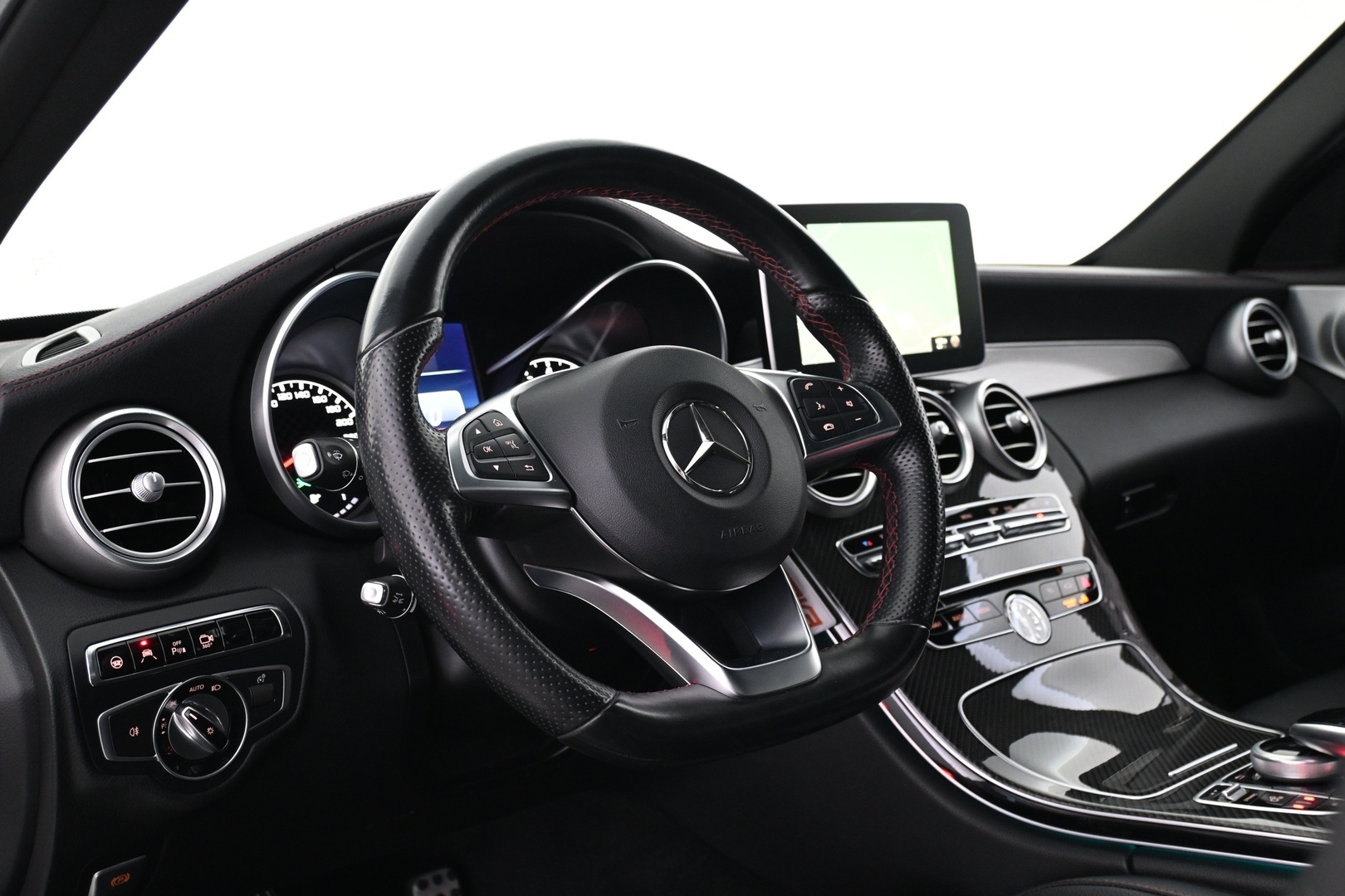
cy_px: 448
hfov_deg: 49.6
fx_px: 1457
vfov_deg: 34.2
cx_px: 672
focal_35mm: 39
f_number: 4.5
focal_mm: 26
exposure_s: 1/20
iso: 1600
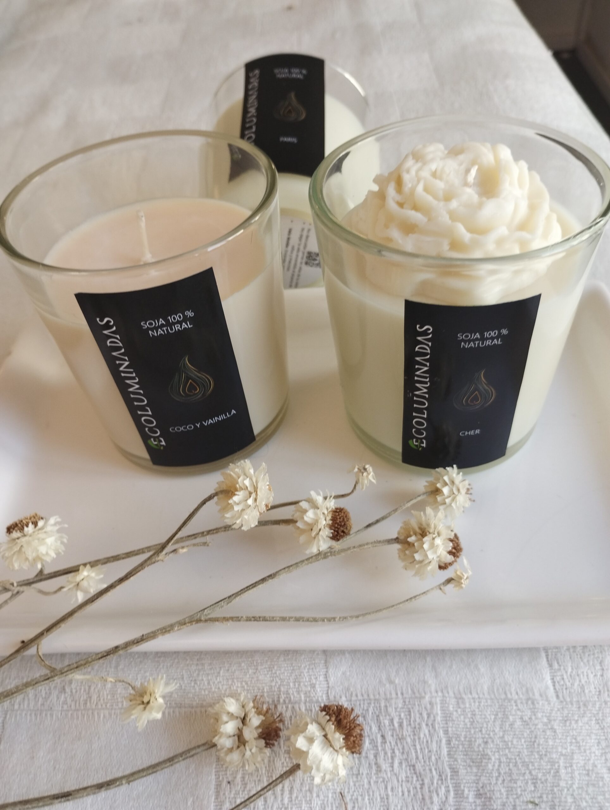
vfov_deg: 63.4
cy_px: 405
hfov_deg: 49.9
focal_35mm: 28
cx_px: 305
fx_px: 656
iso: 200
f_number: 1.8
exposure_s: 1/25
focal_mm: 4.27
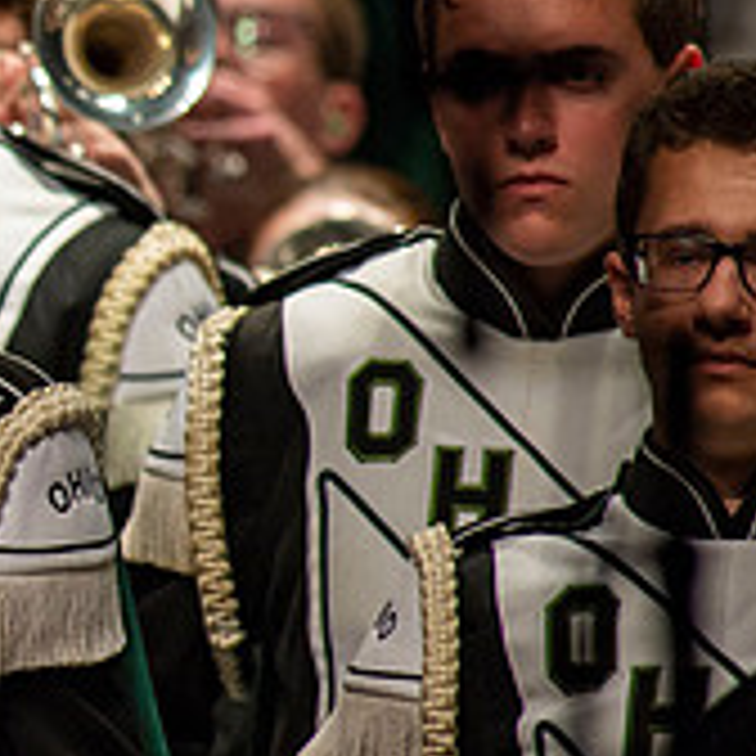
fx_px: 43364
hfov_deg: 1.0
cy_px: 306
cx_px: -504
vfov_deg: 1.0
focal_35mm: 1755
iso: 2000
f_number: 5.6
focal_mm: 600
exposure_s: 1/500
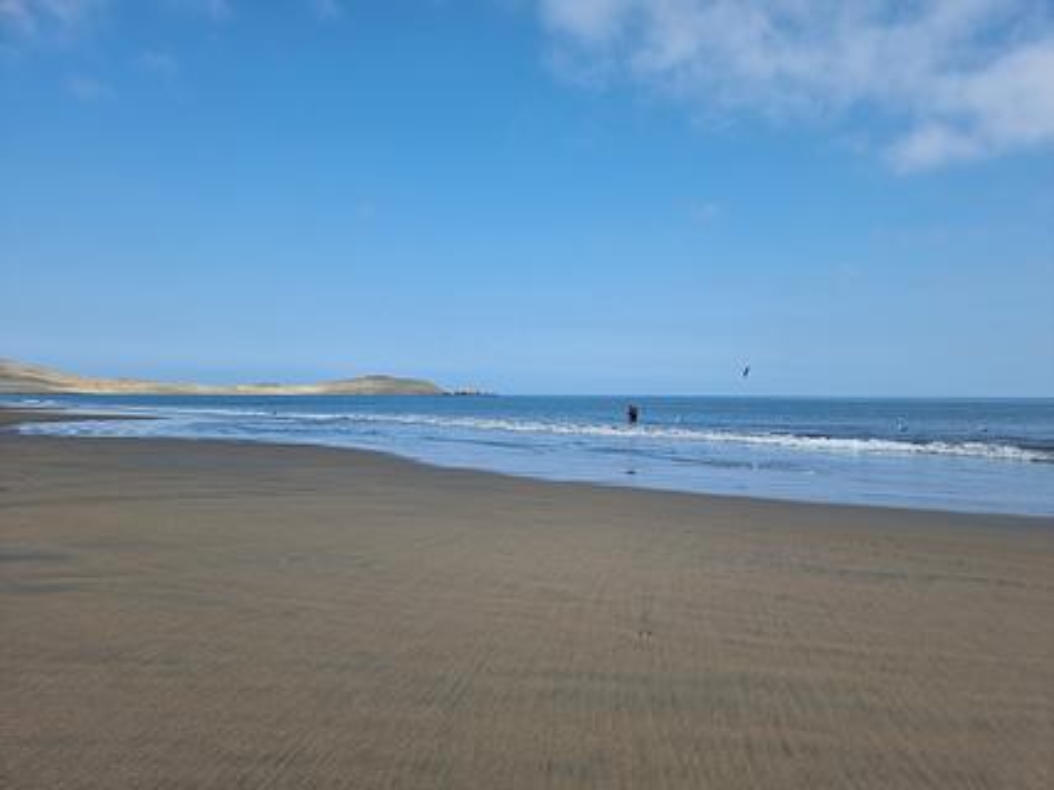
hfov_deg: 71.6
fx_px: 731
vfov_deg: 56.8
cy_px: 395
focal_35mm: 24
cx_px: 527
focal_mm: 6.7
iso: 50
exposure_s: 1/1092
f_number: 1.8
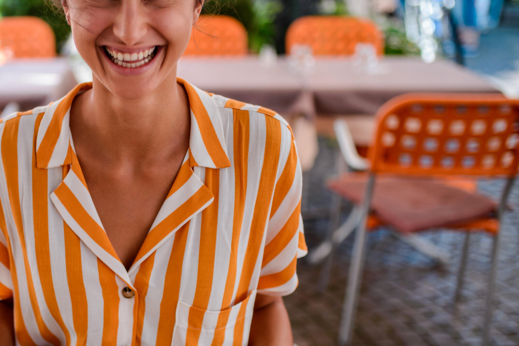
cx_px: 114
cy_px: 255
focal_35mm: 57
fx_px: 822
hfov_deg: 34.1
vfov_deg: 23.6
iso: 50
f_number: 1.8
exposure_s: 1/320
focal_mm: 35
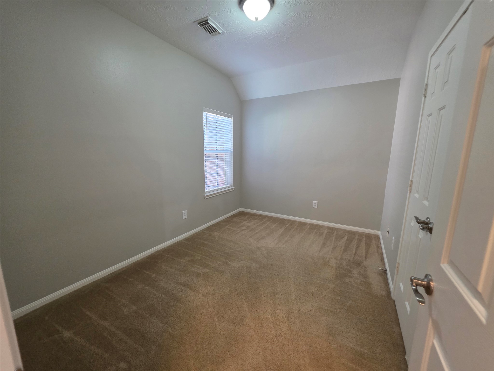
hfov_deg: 106.2
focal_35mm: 13
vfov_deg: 89.9
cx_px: 247
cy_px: 186
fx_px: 186
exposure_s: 1/60
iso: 320
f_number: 1.9
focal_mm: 2.2
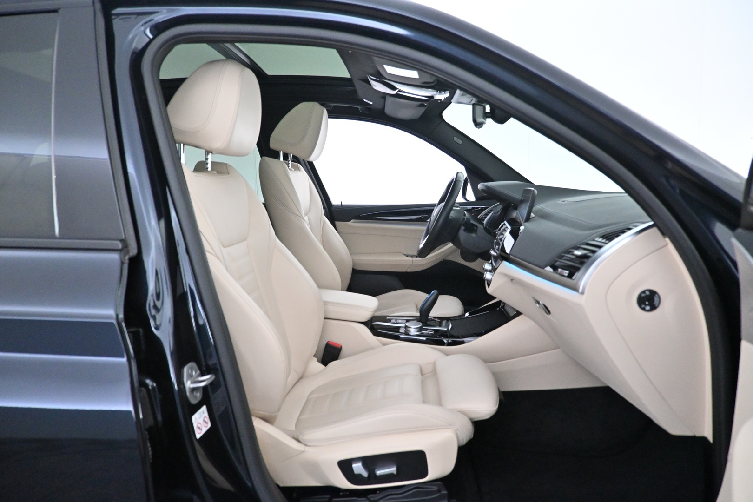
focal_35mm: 24
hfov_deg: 73.7
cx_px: 376
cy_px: 251
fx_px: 502
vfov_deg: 53.1
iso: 3200
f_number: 3.5
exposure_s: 1/100
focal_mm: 16
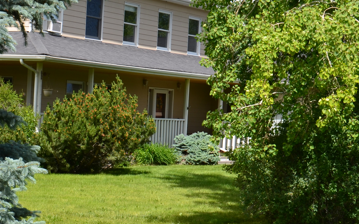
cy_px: 151
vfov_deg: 13.2
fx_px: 970
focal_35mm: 99
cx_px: 87
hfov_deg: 20.8
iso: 140
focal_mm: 29
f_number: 11
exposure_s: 1/125
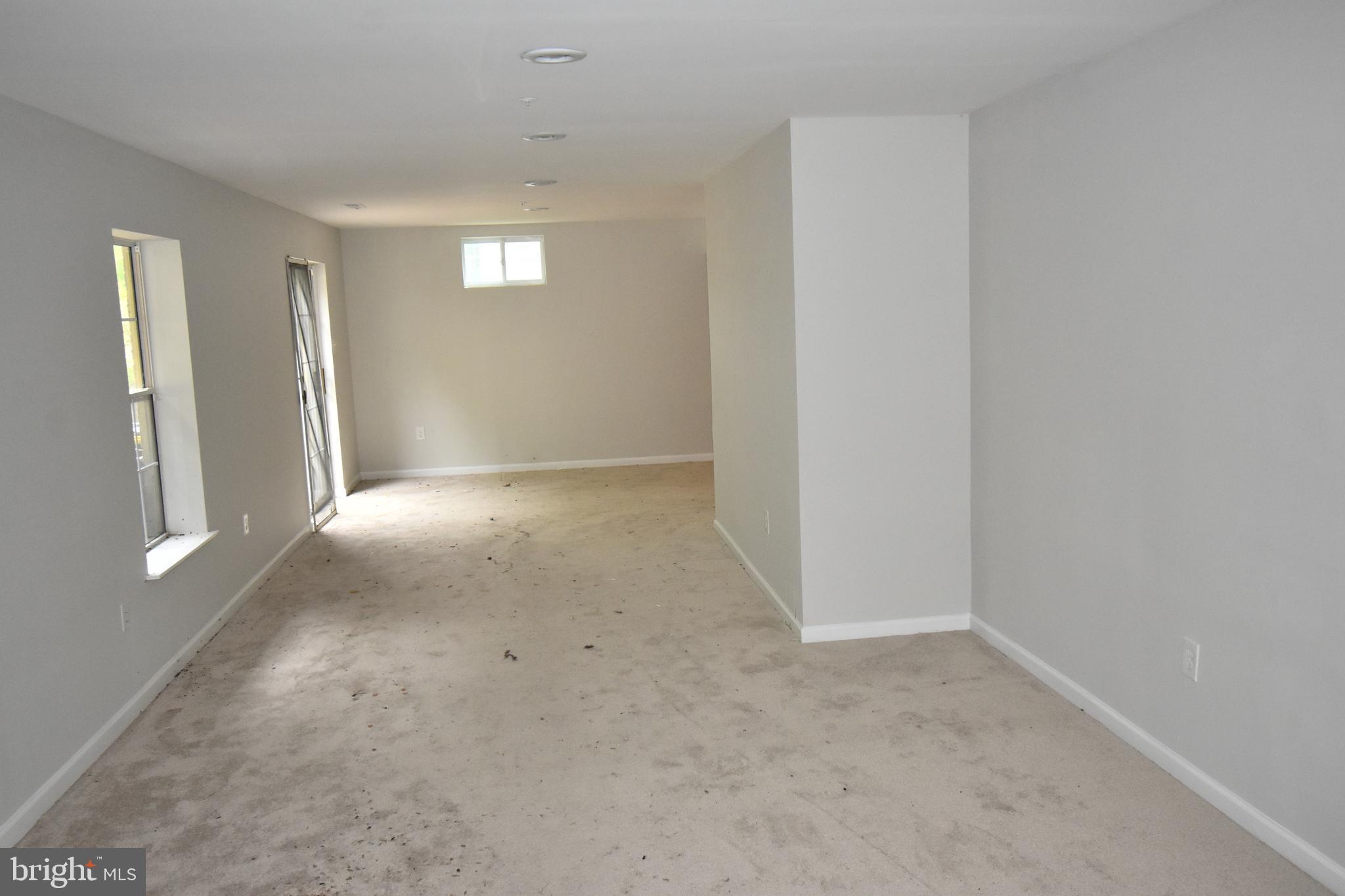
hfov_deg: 61.9
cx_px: 672
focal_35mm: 30
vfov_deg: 43.6
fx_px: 1121
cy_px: 448
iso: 1250
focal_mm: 20
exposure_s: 1/125
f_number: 5.6
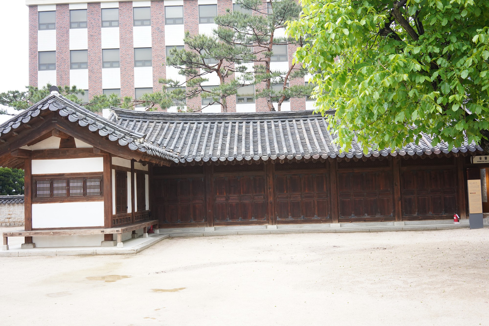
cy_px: 163
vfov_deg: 37.9
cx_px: 244
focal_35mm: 35
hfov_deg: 54.4
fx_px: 475
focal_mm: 35
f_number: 5.6
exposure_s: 1/125
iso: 800
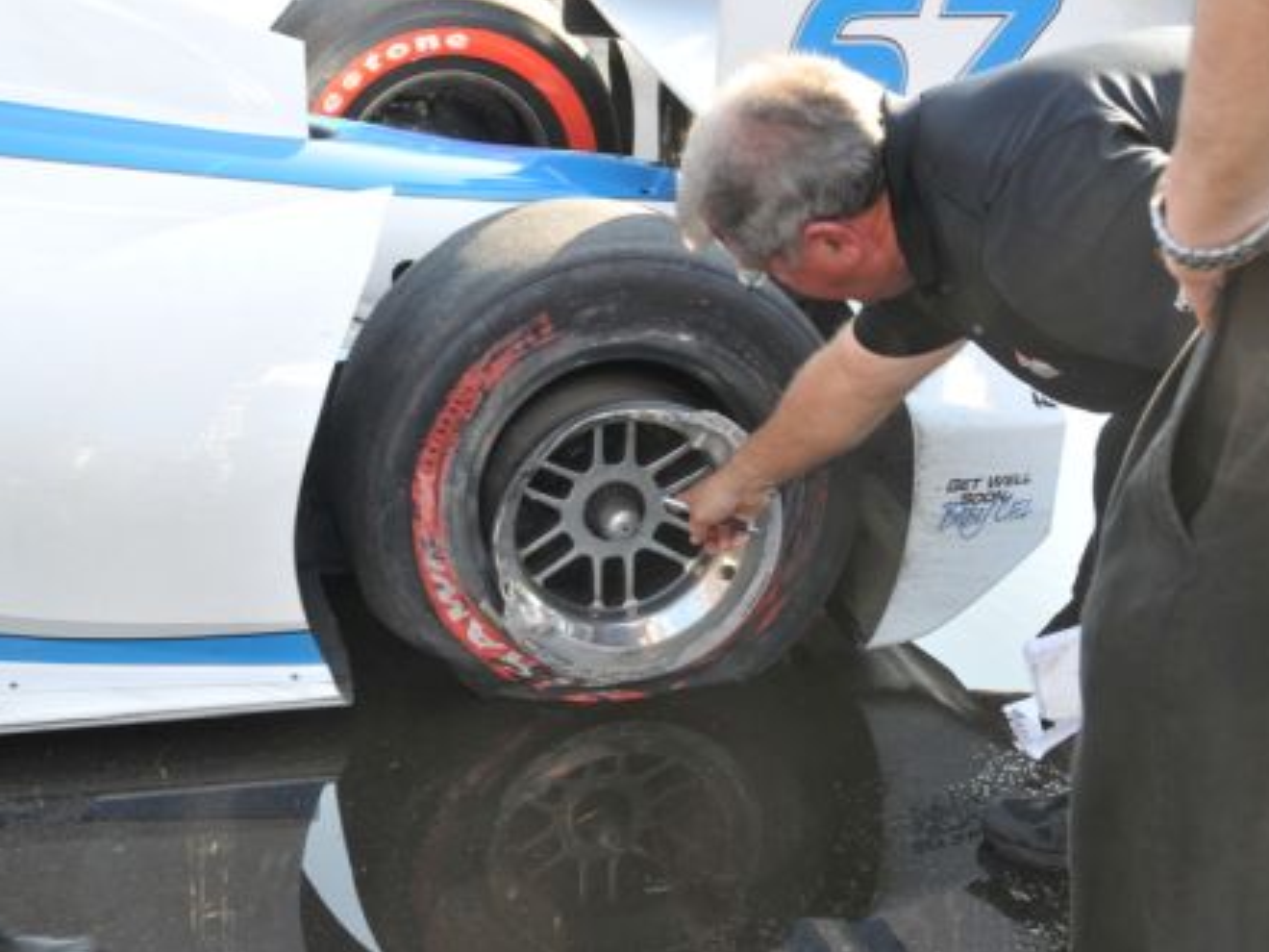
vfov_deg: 24.8
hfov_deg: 32.7
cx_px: 580
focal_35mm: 59
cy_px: 475
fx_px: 2163
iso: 400
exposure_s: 1/80
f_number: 10
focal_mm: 36
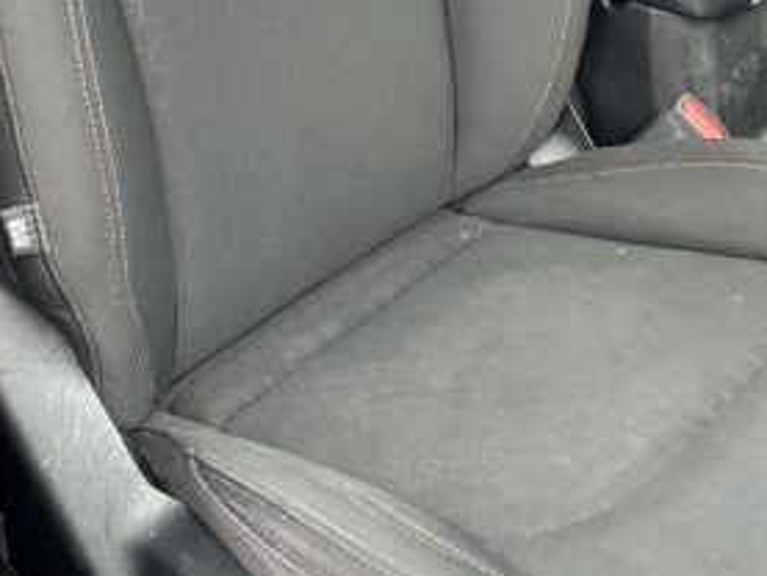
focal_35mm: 96
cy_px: -94
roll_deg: -2.0
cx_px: 548
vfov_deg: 14.9
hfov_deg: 20.3
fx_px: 2128
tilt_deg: -21.3
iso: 80
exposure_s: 1/121
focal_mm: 5.7
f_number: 1.5
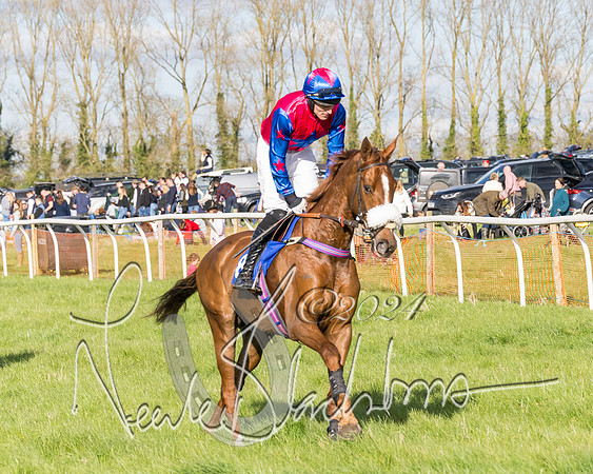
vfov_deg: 7.1
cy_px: 244
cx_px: 355
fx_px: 3793
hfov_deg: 8.9
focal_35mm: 216
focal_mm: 96
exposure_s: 1/1600
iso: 400
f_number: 5
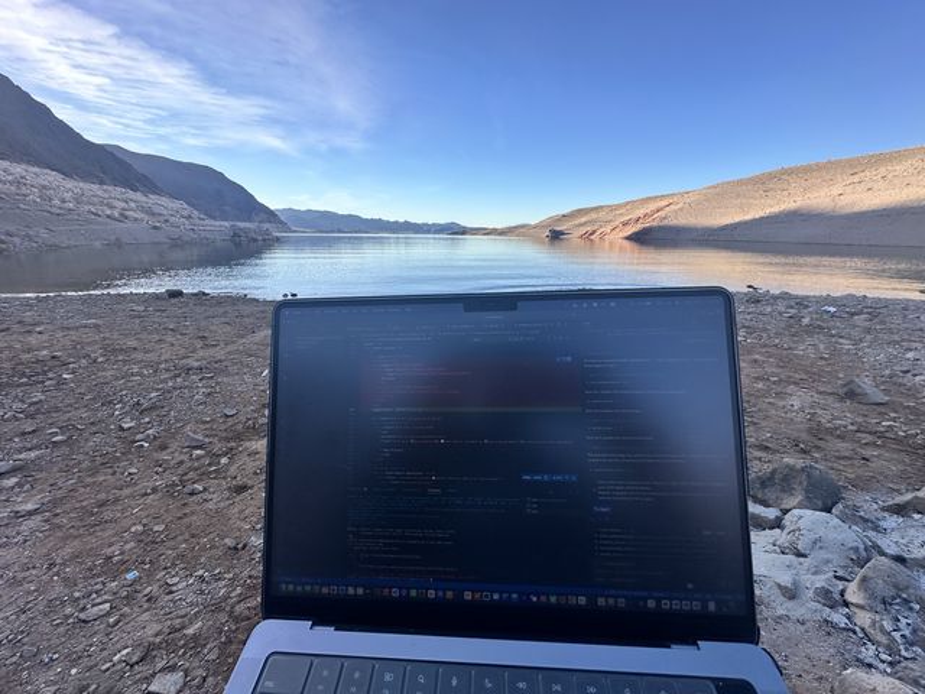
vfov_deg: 85.7
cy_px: 347
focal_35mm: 14
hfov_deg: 102.1
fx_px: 374
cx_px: 462
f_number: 2.2
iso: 50
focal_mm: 2.22
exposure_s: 1/1103
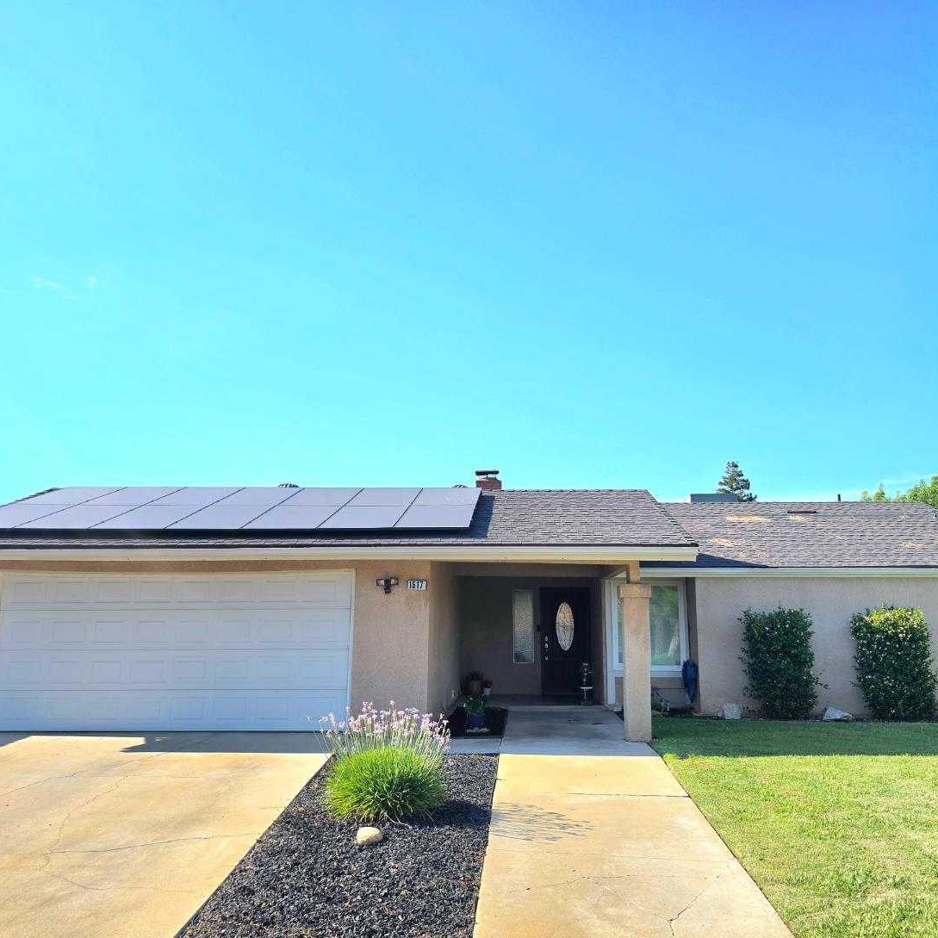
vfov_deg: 57.3
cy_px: 477
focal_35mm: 28
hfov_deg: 57.3
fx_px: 858
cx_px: 469
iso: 12
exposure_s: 1/625
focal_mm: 6.3
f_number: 1.7
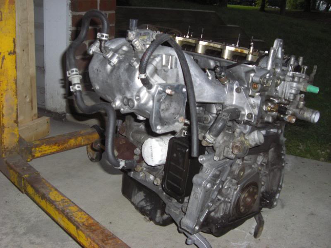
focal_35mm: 38
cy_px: 124
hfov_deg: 49.0
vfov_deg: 37.7
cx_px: 166
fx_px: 363
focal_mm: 6.2
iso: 200
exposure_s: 1/60
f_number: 2.7
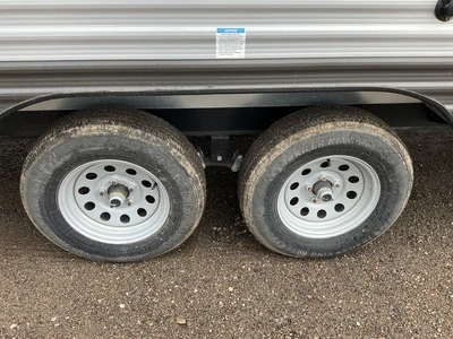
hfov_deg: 61.7
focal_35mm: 29
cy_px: 170
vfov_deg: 48.2
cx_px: 226
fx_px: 380
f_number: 1.8
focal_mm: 3
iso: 20
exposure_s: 1/122
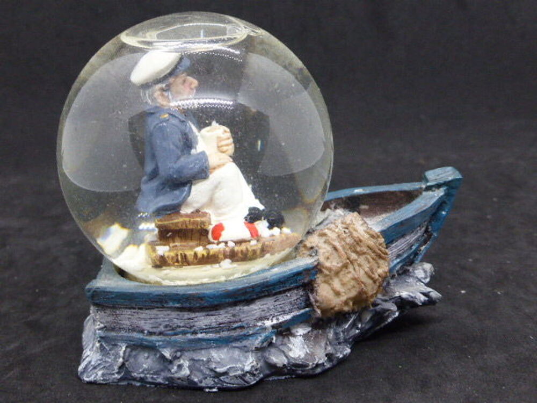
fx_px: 822
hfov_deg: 36.2
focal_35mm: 53
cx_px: 268
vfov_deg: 27.5
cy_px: 202
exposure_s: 1/25
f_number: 4.4
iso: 400
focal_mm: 9
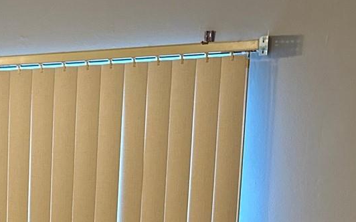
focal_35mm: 98
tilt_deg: -11.4
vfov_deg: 11.5
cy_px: 490
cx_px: 7
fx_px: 950
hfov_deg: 20.6
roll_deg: -0.9
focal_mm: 6.86
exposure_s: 1/60
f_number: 1.78
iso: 250
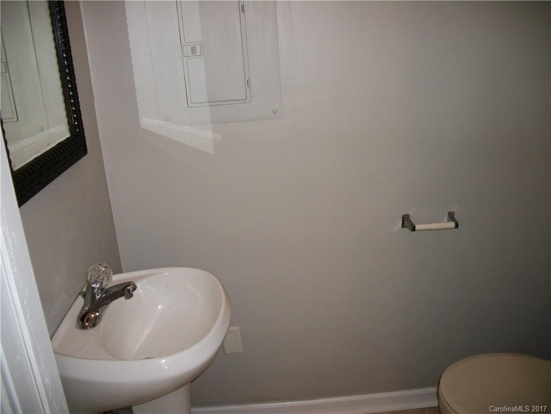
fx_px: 509
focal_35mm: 32
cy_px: 207
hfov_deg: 56.8
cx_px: 276
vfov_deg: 44.2
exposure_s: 1/30
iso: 80
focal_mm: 5.7
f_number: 2.9
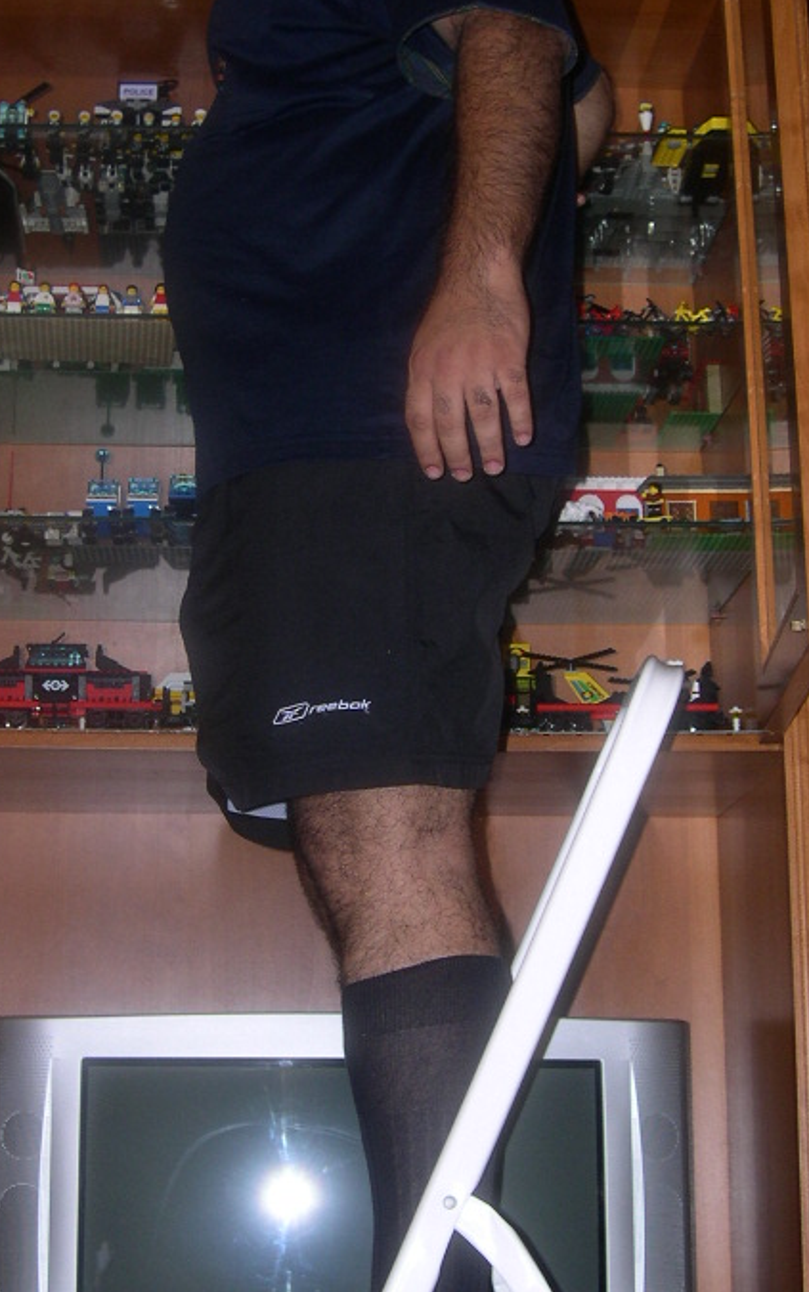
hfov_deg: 21.3
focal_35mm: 61
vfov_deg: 33.4
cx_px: 295
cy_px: 589
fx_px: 2150
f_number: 2.8
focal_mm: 8
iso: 100
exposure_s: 1/60
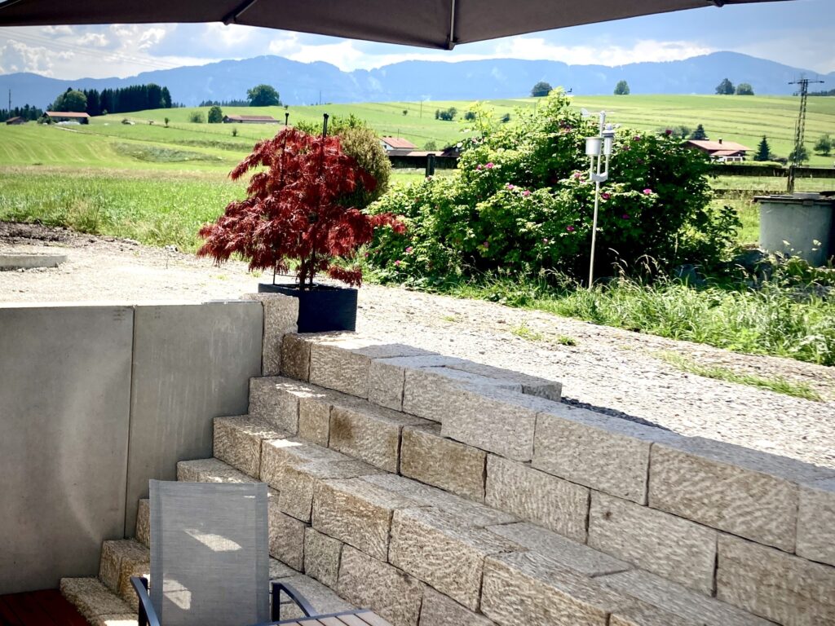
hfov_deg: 63.4
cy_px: 313
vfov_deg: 49.7
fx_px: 675
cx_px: 418
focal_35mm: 28
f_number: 1.8
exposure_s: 1/2088
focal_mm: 3.99
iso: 20
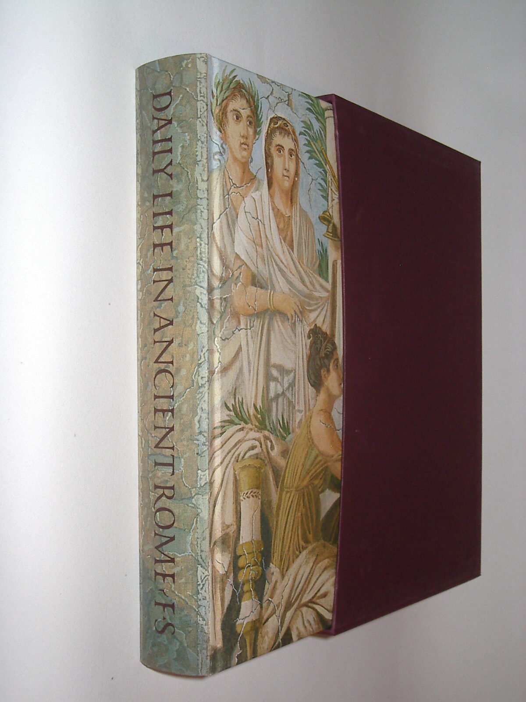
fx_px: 1054
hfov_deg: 28.0
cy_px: 351
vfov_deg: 36.8
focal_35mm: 52
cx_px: 263
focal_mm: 7.8
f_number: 3
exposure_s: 1/60
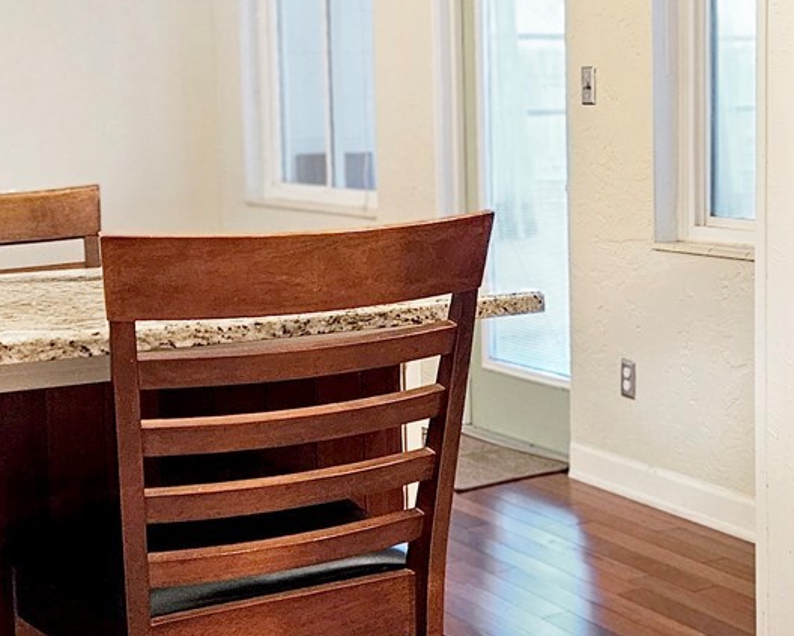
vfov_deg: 22.5
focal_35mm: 68
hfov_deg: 27.8
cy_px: 254
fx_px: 1599
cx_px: 492
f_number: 1.8
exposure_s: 1/120
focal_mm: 5.4
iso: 500
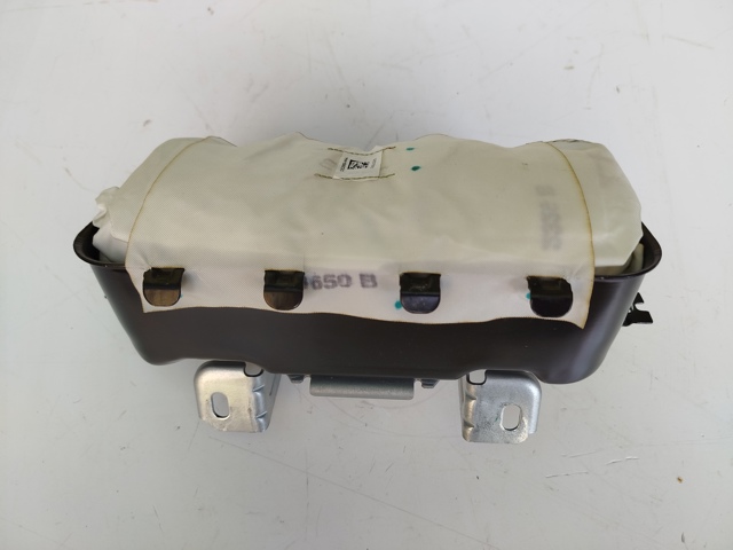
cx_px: 366
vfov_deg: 56.8
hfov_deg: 71.6
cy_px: 275
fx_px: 508
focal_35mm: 24
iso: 64
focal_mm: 5.31
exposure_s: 1/100
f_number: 1.7
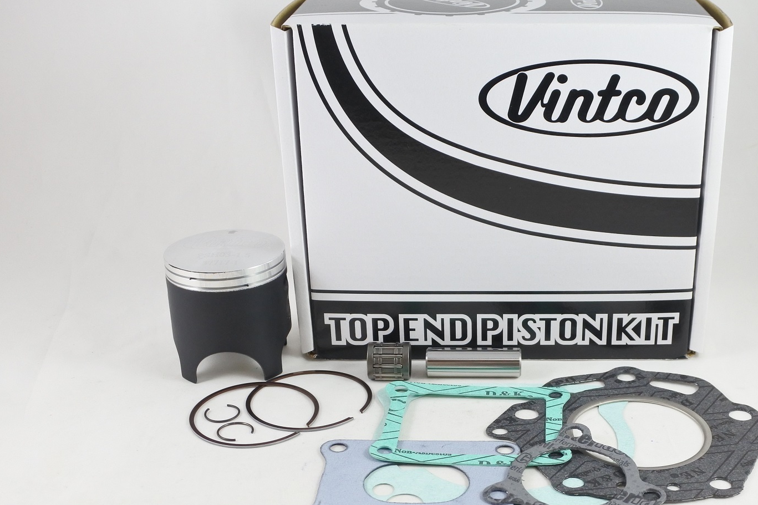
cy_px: 271
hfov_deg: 50.6
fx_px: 800
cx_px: 421
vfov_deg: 35.0
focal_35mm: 38
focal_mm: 12.1
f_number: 3.8
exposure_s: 1/125
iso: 450
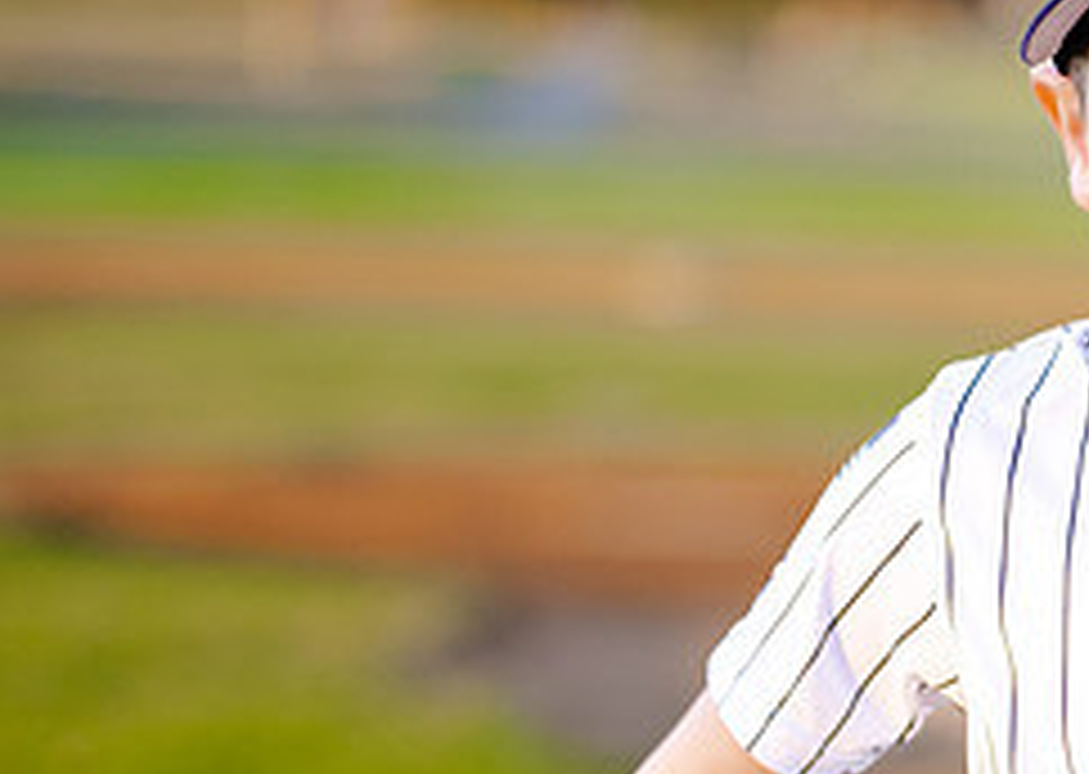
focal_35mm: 154
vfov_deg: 9.3
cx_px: 1216
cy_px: 503
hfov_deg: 12.8
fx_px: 4755
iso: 250
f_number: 1.2
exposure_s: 1/1600
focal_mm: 50
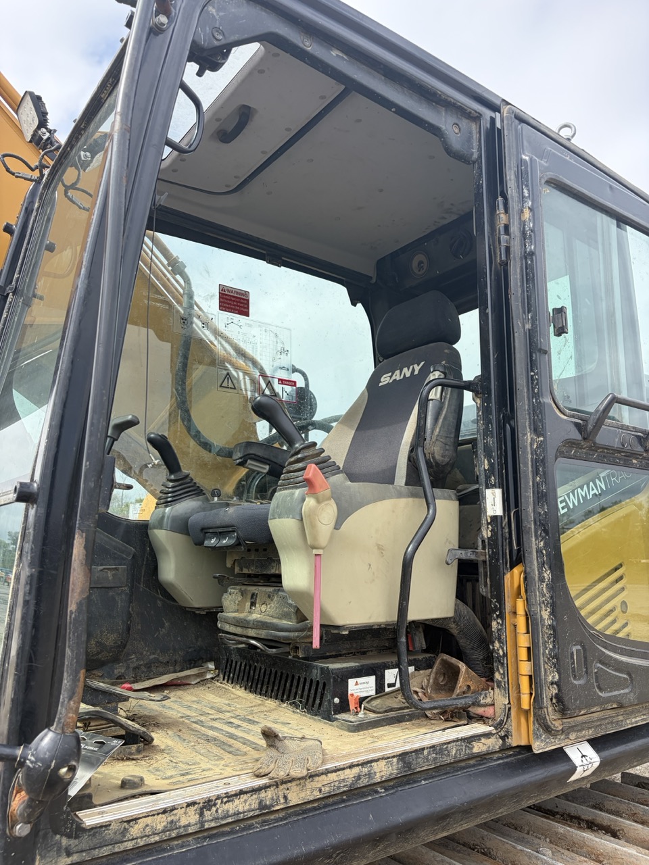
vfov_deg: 67.3
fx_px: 650
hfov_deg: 53.1
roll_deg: +0.4
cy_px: 432
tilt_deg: +8.6
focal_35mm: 26
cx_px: 324
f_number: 1.6
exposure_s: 1/1799
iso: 64
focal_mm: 5.96
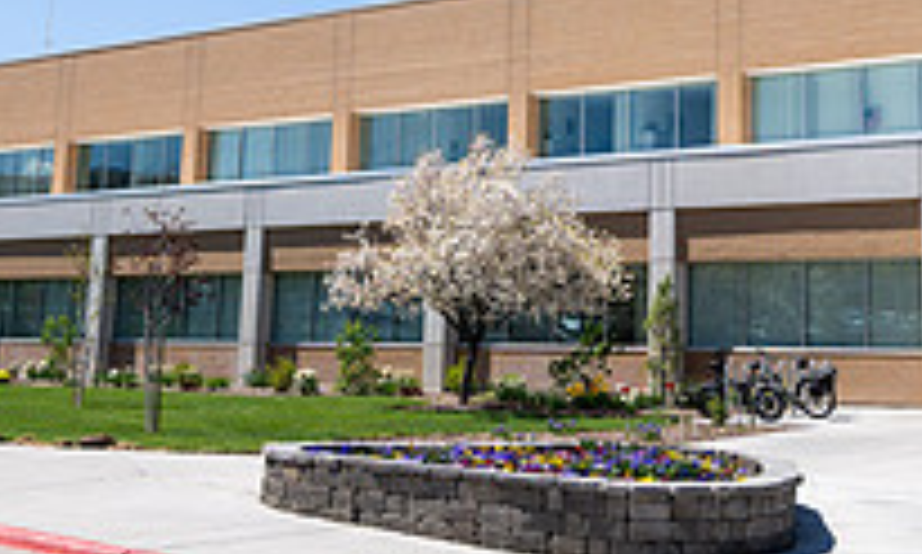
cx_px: 542
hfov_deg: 33.7
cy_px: 58
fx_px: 1516
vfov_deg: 20.3
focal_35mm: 61
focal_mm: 20.5
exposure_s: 1/1000
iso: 100
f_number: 4
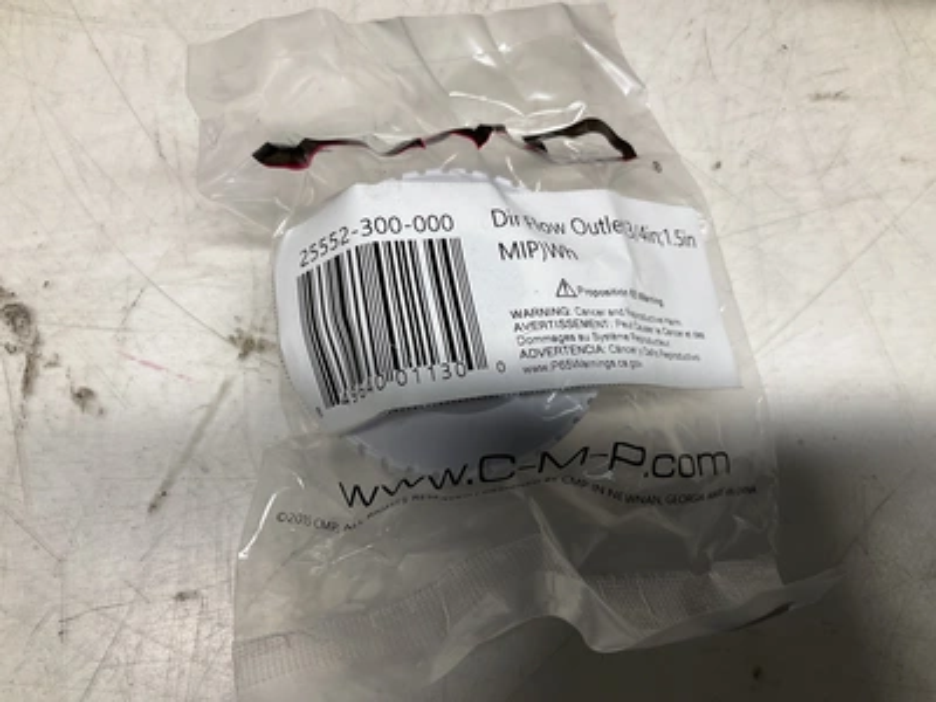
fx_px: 784
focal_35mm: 29
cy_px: 351
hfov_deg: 61.7
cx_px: 468
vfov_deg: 48.2
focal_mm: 3
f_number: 1.8
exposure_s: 1/123
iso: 16
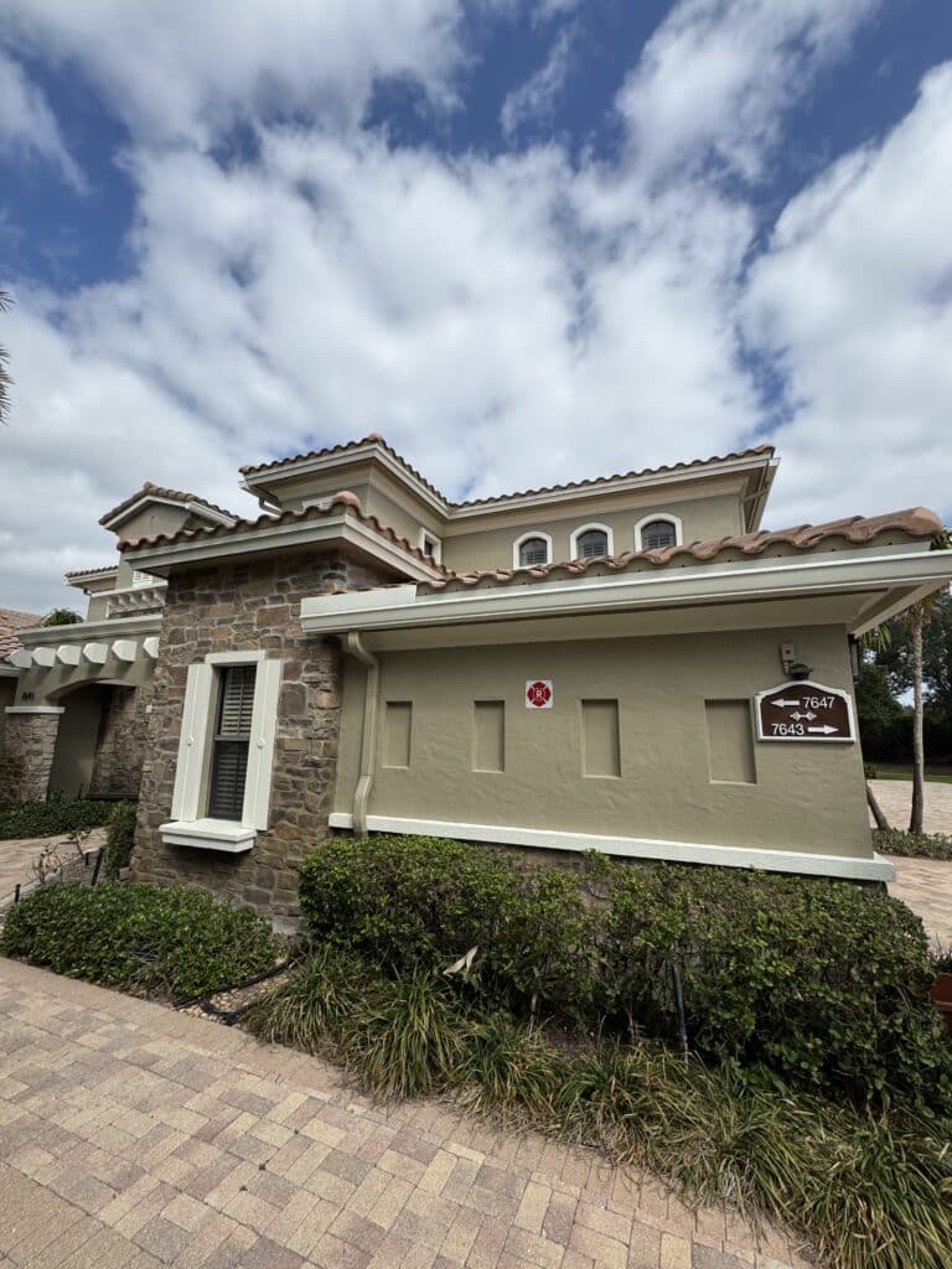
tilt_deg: +12.8
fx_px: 513
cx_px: 476
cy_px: 634
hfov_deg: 85.7
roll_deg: -0.2
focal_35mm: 14
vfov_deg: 102.1
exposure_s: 1/2028
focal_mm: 2.22
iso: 50
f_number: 2.2
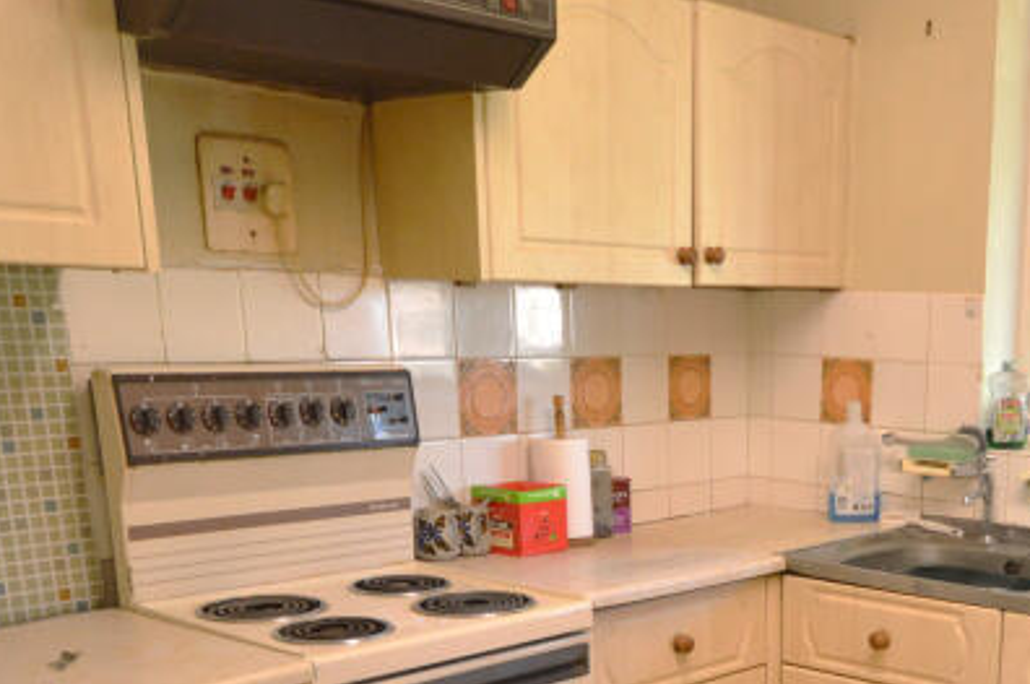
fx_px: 1276
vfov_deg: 28.1
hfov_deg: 42.3
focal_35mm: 45
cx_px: 799
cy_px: 696
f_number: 4.2
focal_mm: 11.5
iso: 560
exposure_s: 1/60
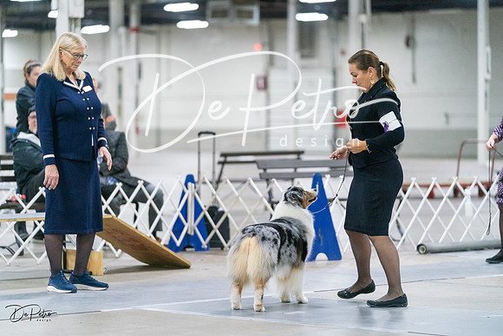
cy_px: 168
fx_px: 1831
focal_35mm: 131
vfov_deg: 10.5
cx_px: 252
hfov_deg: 15.6
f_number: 2.8
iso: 5000
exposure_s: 1/250
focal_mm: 131
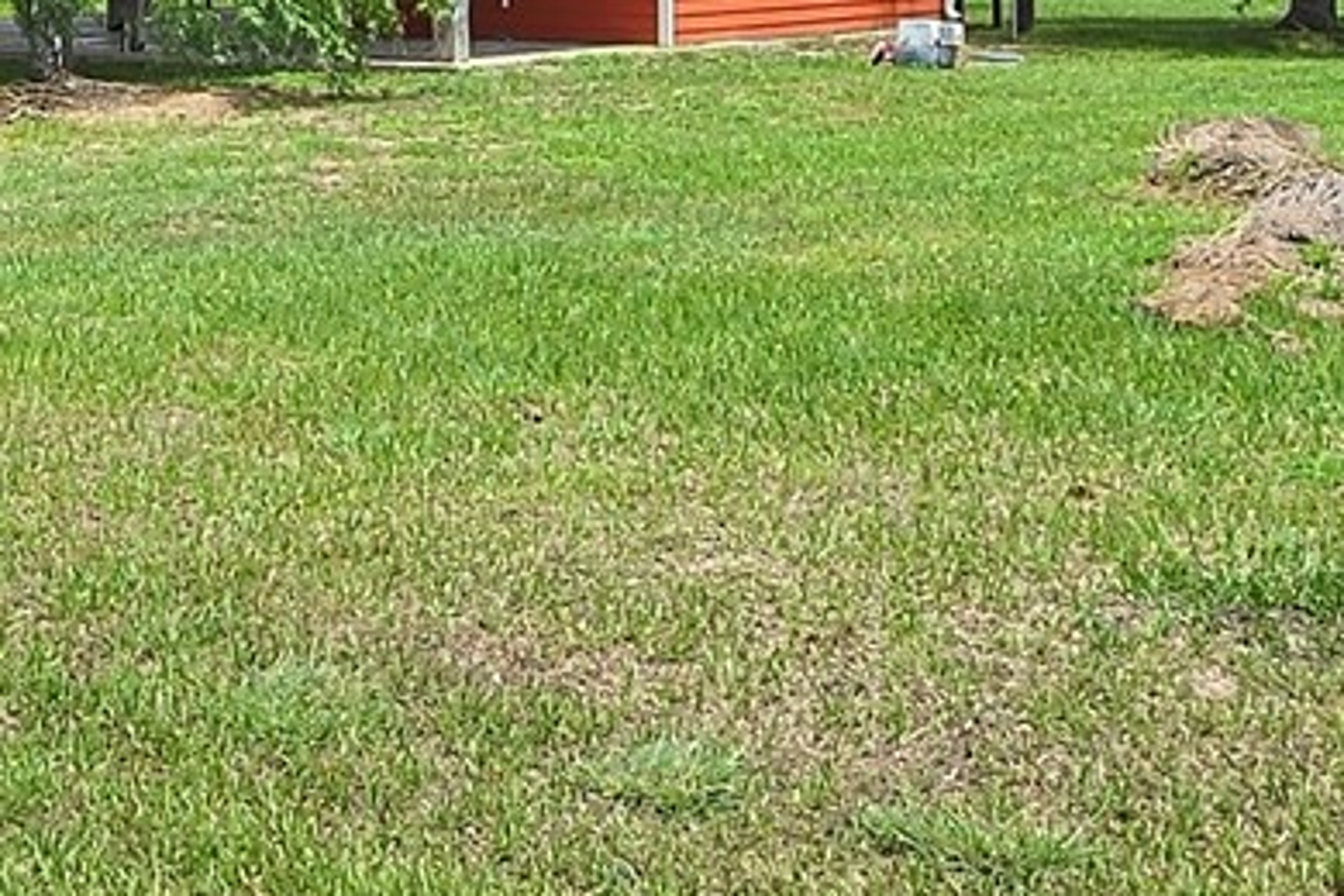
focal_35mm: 71
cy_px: -224
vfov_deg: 18.1
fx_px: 2650
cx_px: 0
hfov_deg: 26.9
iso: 25
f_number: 2.2
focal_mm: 1.7
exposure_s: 1/654
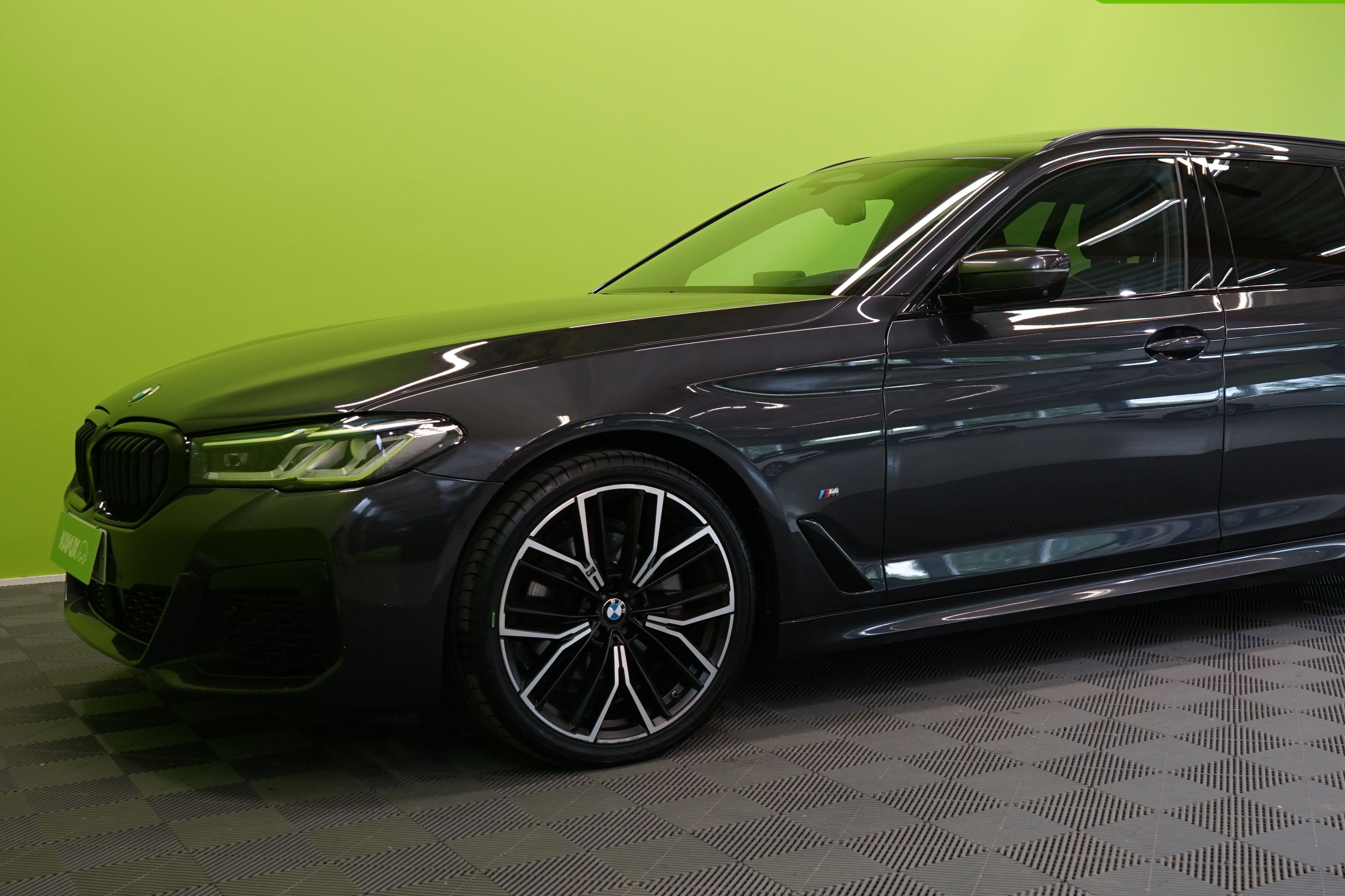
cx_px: 845
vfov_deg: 29.9
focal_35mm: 45
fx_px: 1681
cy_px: 424
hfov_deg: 43.2
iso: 500
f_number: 6.3
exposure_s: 1/30
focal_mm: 31
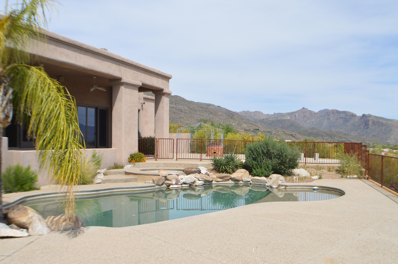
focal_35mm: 45
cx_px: 199
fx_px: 497
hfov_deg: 43.6
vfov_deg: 29.8
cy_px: 132
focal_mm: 30
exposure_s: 1/250
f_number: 8
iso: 100
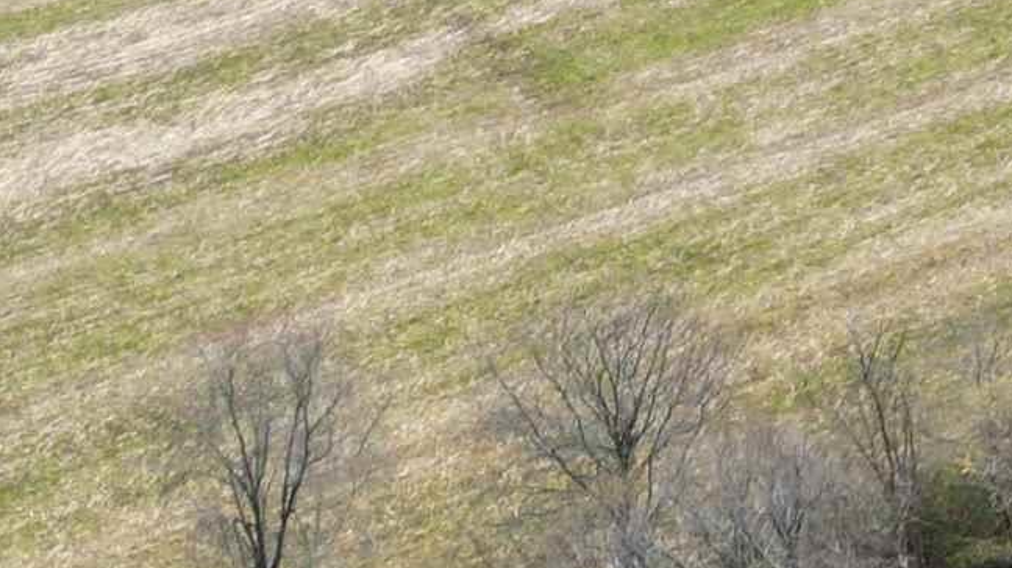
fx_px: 3326
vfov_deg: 9.7
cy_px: 8
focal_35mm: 124
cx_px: 1821
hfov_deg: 15.0
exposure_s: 1/2500
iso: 140
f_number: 1.7
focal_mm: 6.72
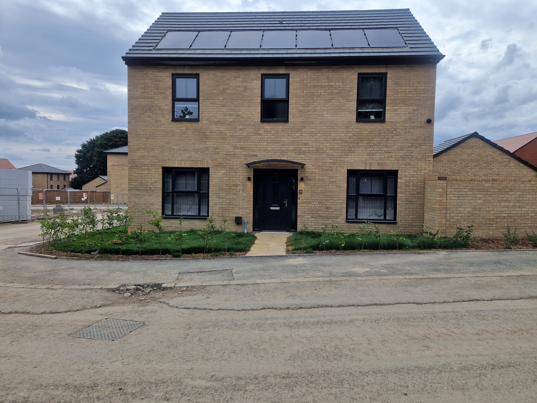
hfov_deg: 73.9
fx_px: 357
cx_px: 268
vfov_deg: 58.9
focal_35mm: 23
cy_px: 202
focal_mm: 5.4
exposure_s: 1/1416
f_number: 1.8
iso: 50
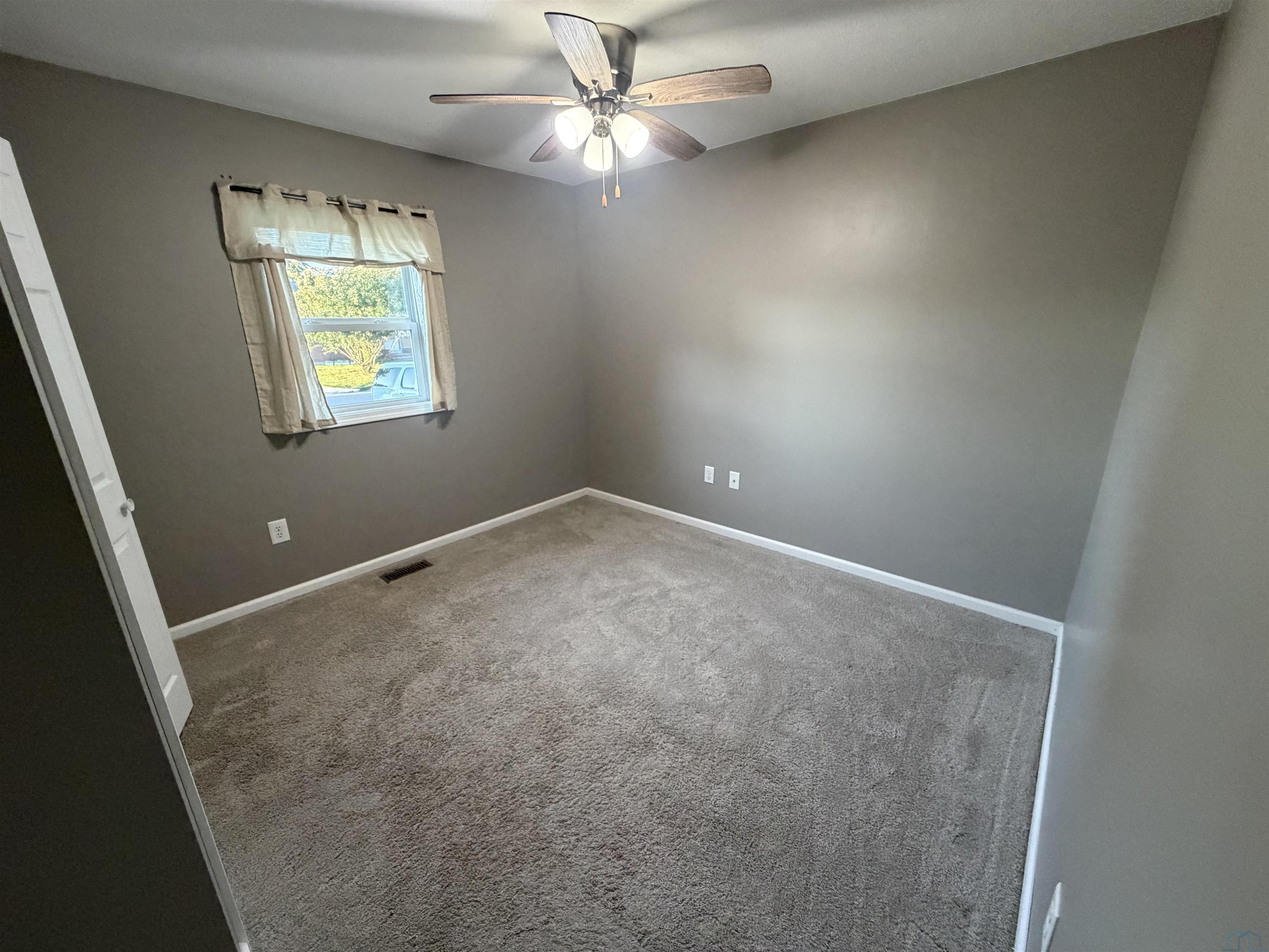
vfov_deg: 85.7
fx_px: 513
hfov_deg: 102.1
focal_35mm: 14
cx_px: 634
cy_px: 476
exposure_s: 1/60
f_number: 2.2
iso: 400
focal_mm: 2.22
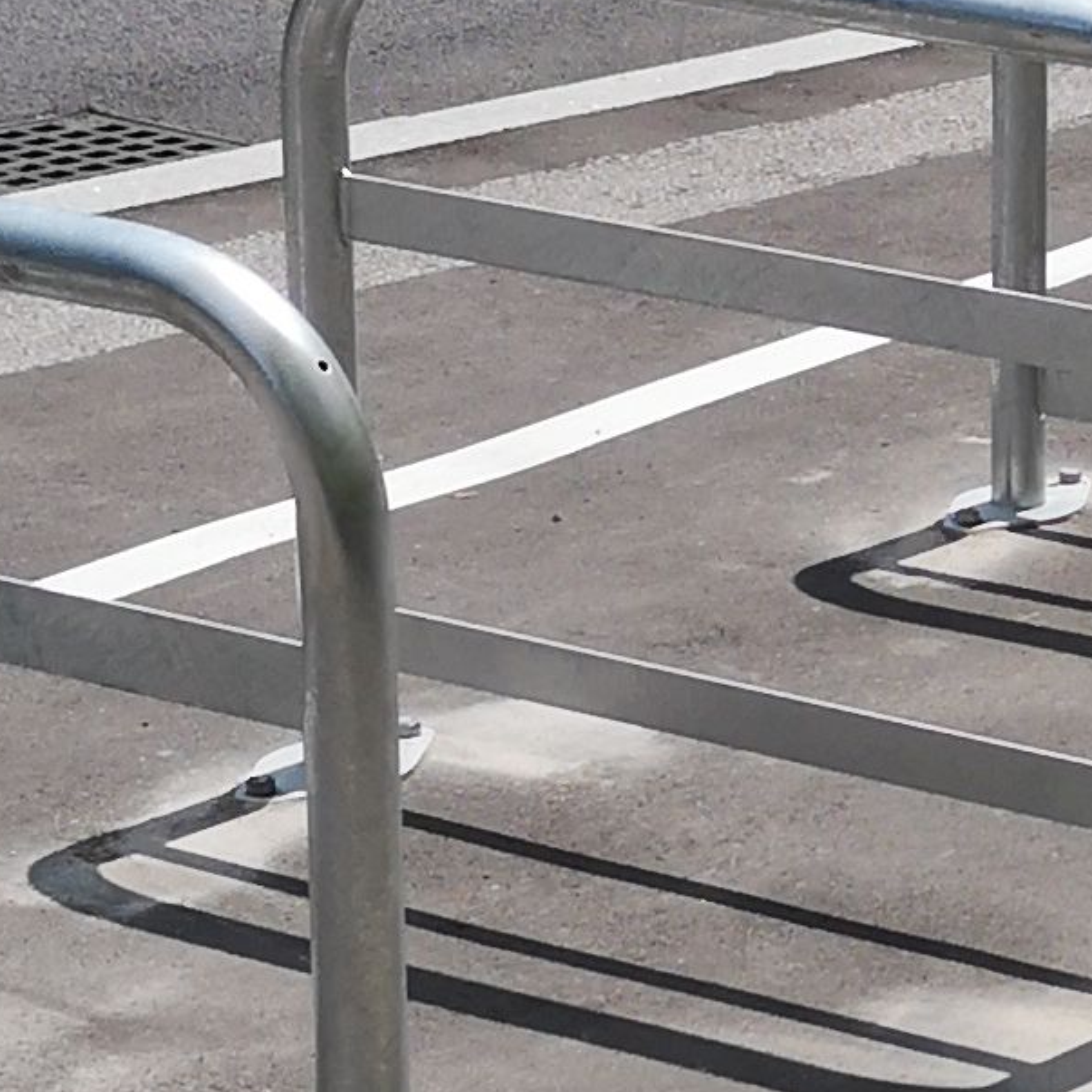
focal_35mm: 157
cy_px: 618
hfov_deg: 10.8
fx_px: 5603
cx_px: 1539
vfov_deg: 11.1
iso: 50
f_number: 1.8
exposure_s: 1/3788
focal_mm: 3.95
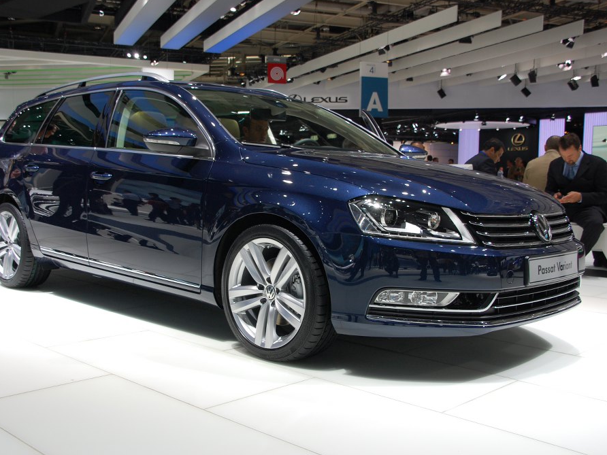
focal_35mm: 43
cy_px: 230
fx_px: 754
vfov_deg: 33.6
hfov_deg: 43.8
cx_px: 278
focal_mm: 26
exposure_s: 1/125
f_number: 5.6
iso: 320
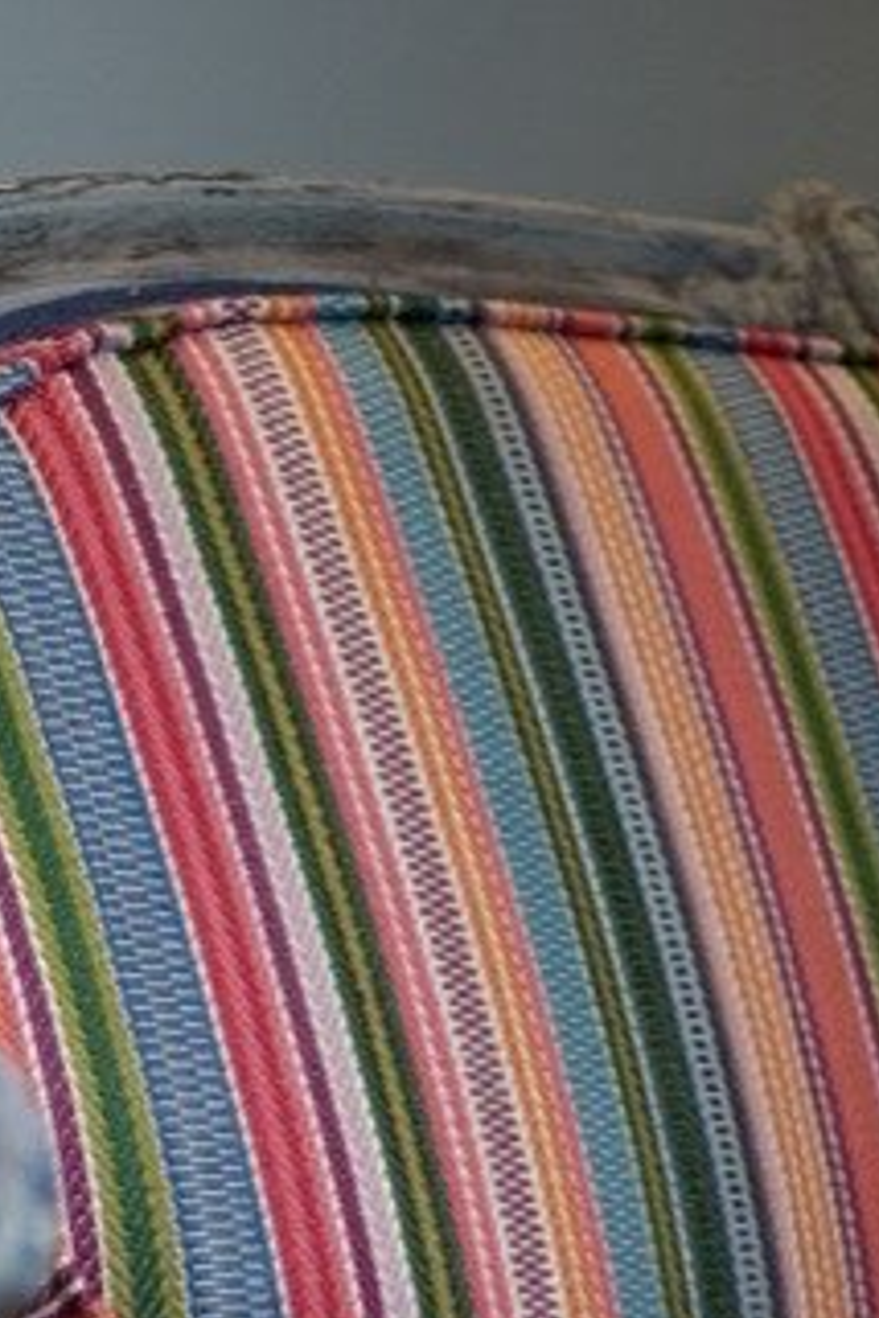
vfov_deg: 14.0
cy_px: 2328
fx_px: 4797
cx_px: 448
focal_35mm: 131
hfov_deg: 10.5
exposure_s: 1/320
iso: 2000
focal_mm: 35
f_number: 2.8
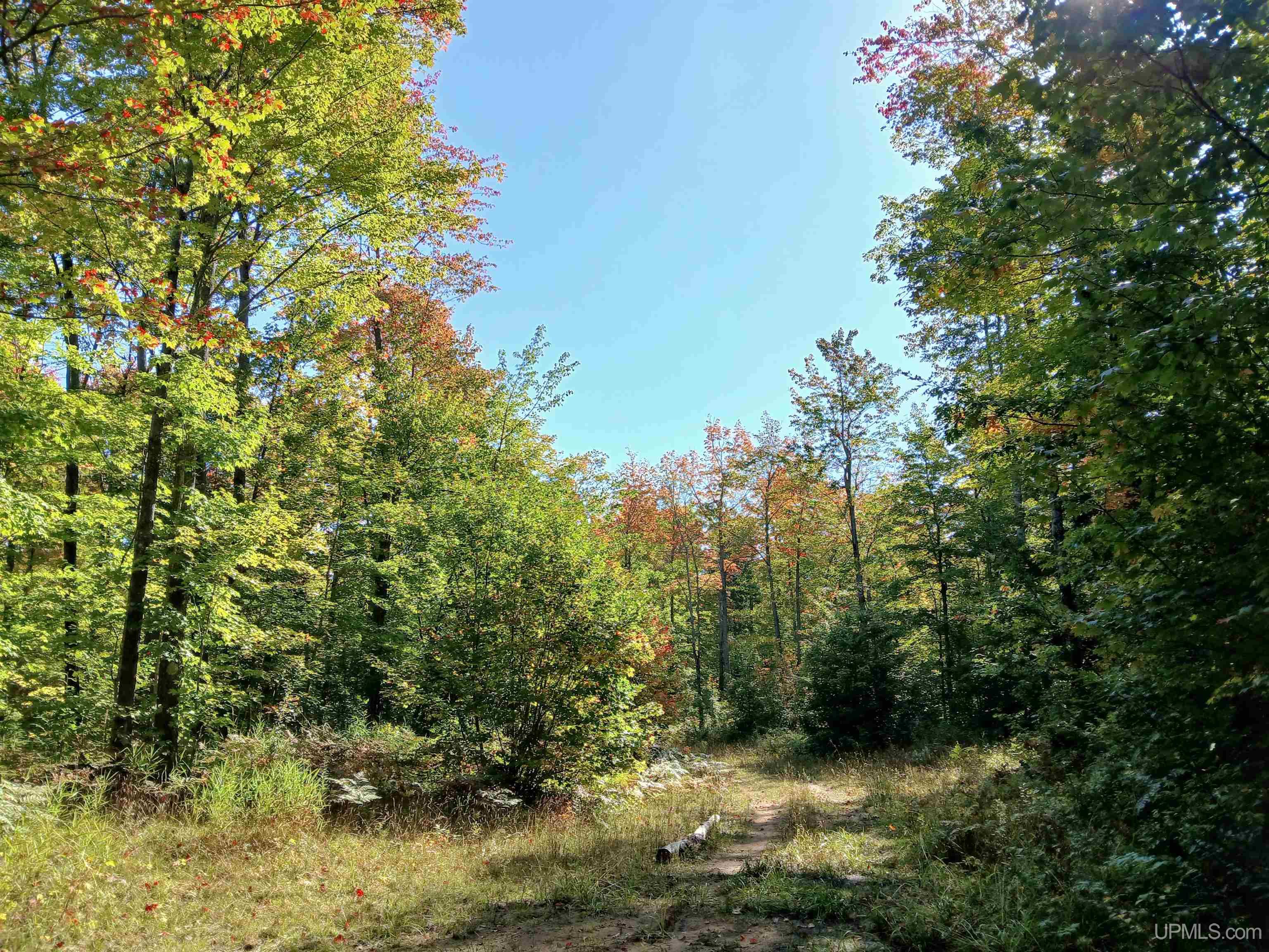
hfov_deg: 67.3
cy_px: 476
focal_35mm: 26
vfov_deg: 53.1
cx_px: 634
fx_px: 953
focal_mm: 3.98
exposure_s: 1/446
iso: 20
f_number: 1.8
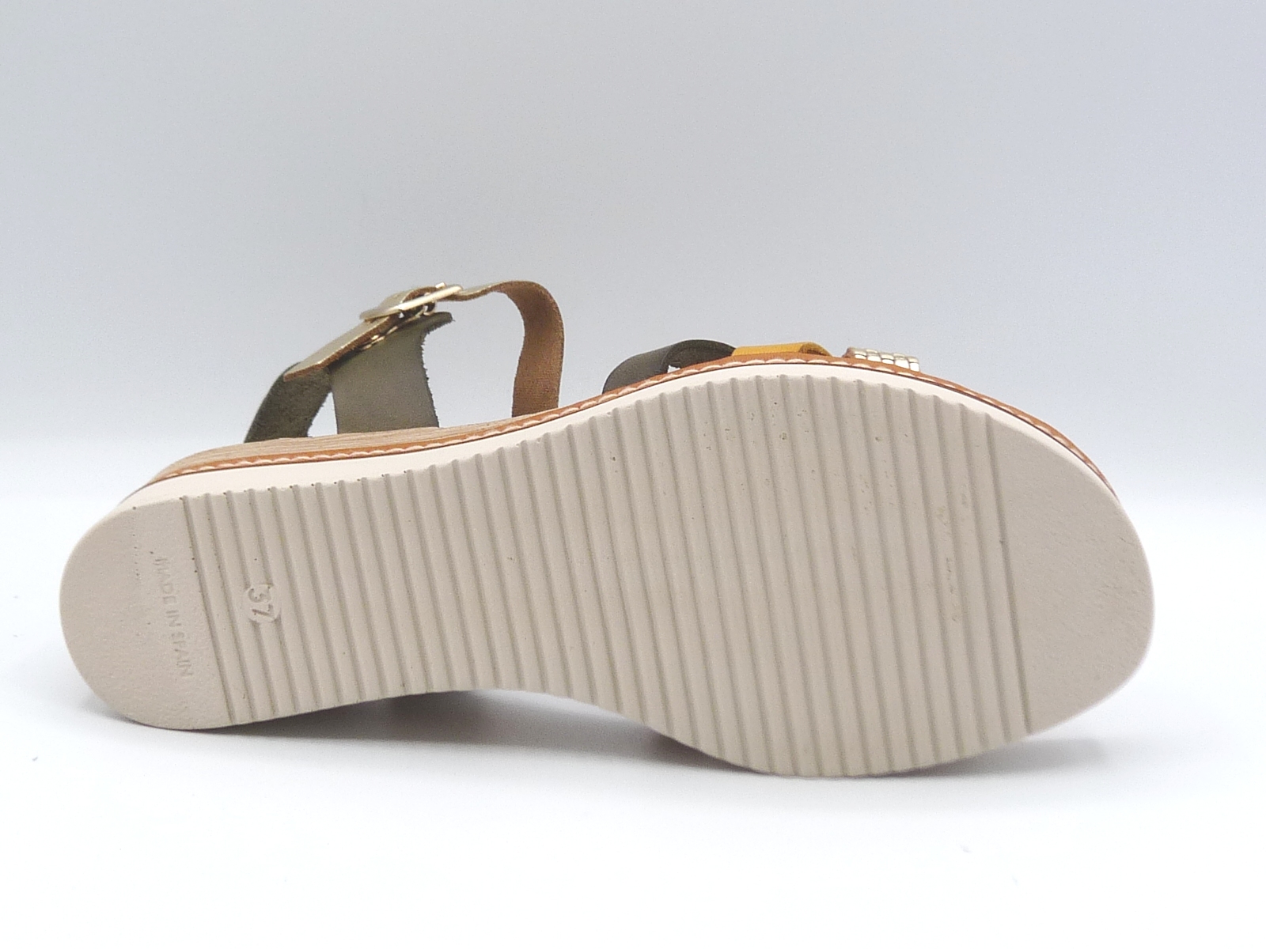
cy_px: 474
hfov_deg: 36.2
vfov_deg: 27.5
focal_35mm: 53
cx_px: 633
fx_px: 1938
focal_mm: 5.4
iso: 100
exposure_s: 1/200
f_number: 4.5
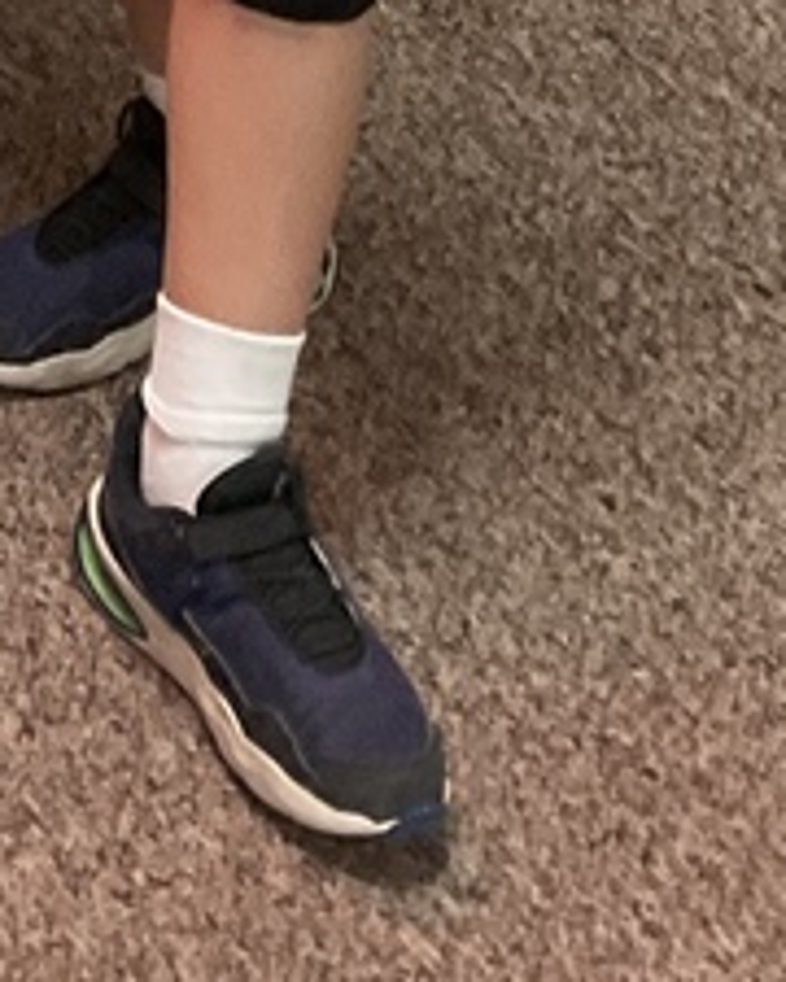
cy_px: -1082
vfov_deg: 12.7
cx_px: -572
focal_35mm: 129
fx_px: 3751
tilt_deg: -17.7
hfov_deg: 11.2
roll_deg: +0.2
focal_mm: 3
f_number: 1.8
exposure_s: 1/60
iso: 200
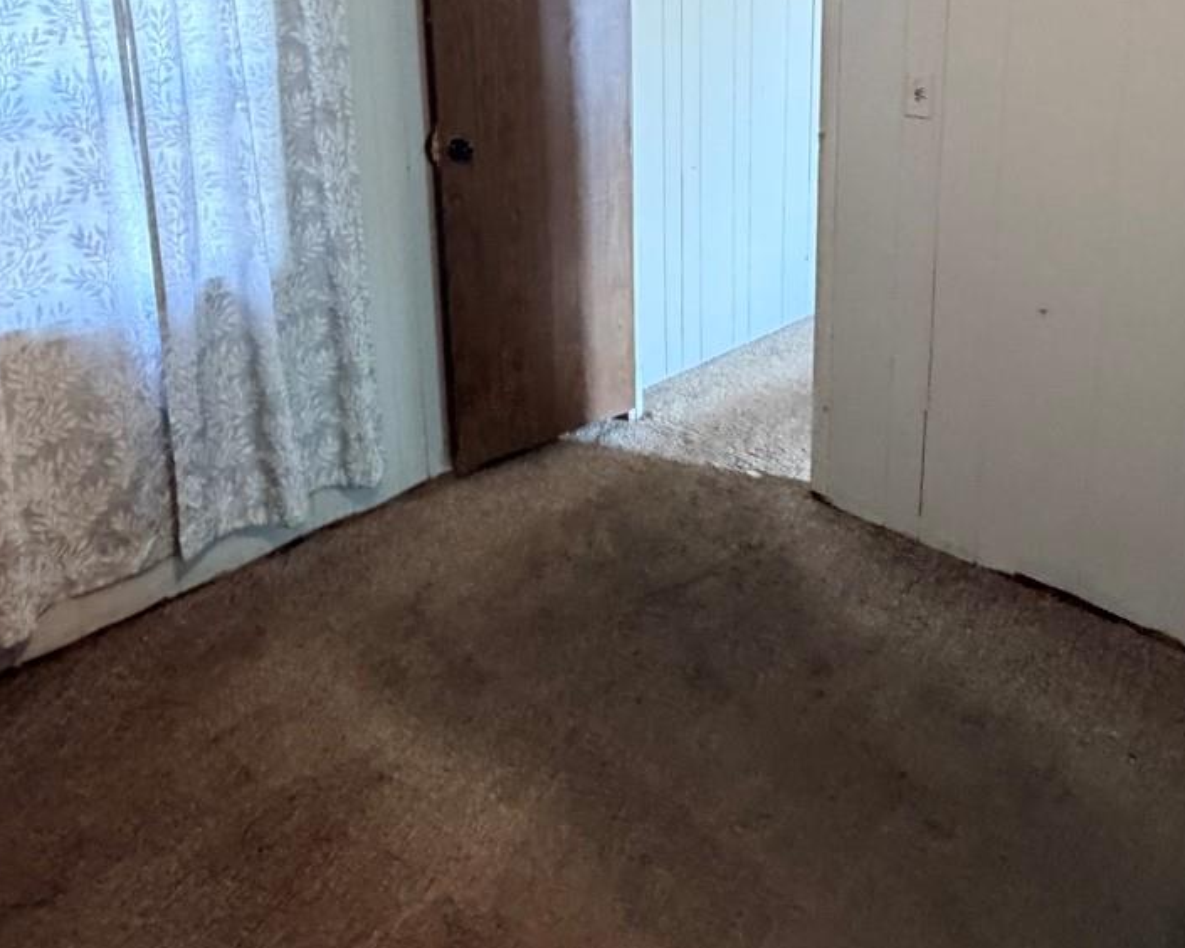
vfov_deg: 44.8
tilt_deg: -12.6
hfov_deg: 57.0
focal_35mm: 31
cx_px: 511
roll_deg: +1.8
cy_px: 193
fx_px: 1087
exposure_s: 1/60
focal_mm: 2.22
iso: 640
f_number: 2.2
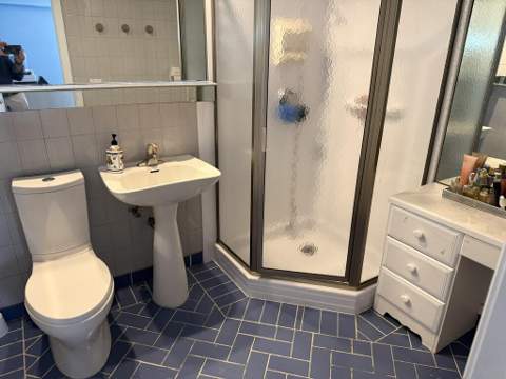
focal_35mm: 24
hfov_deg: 71.6
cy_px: 190
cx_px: 253
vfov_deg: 56.8
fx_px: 351
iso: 400
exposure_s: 1/60
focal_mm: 6.76
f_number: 1.78
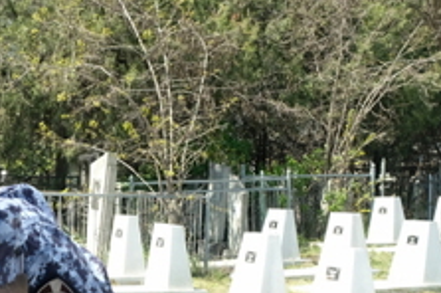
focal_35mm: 91
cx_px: -14
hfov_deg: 21.5
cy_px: 356
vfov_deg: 14.5
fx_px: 1113
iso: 1250
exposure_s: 1/1250
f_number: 5.6
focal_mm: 18
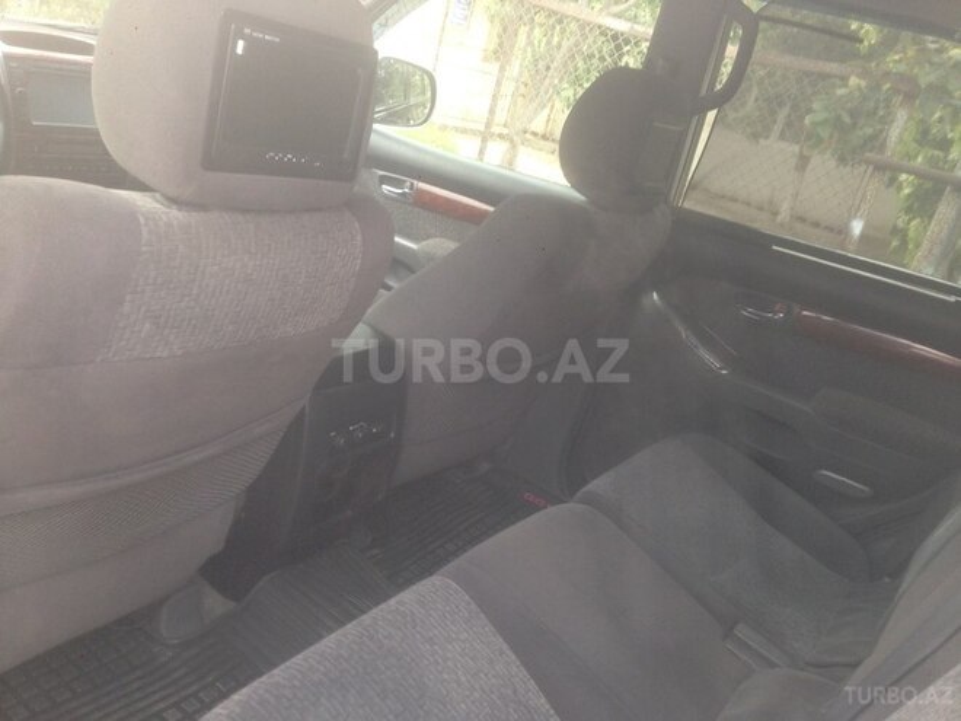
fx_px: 916
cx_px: 480
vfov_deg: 42.9
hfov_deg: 55.4
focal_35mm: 33
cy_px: 360
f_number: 2.4
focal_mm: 4.12
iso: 64
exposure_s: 1/40
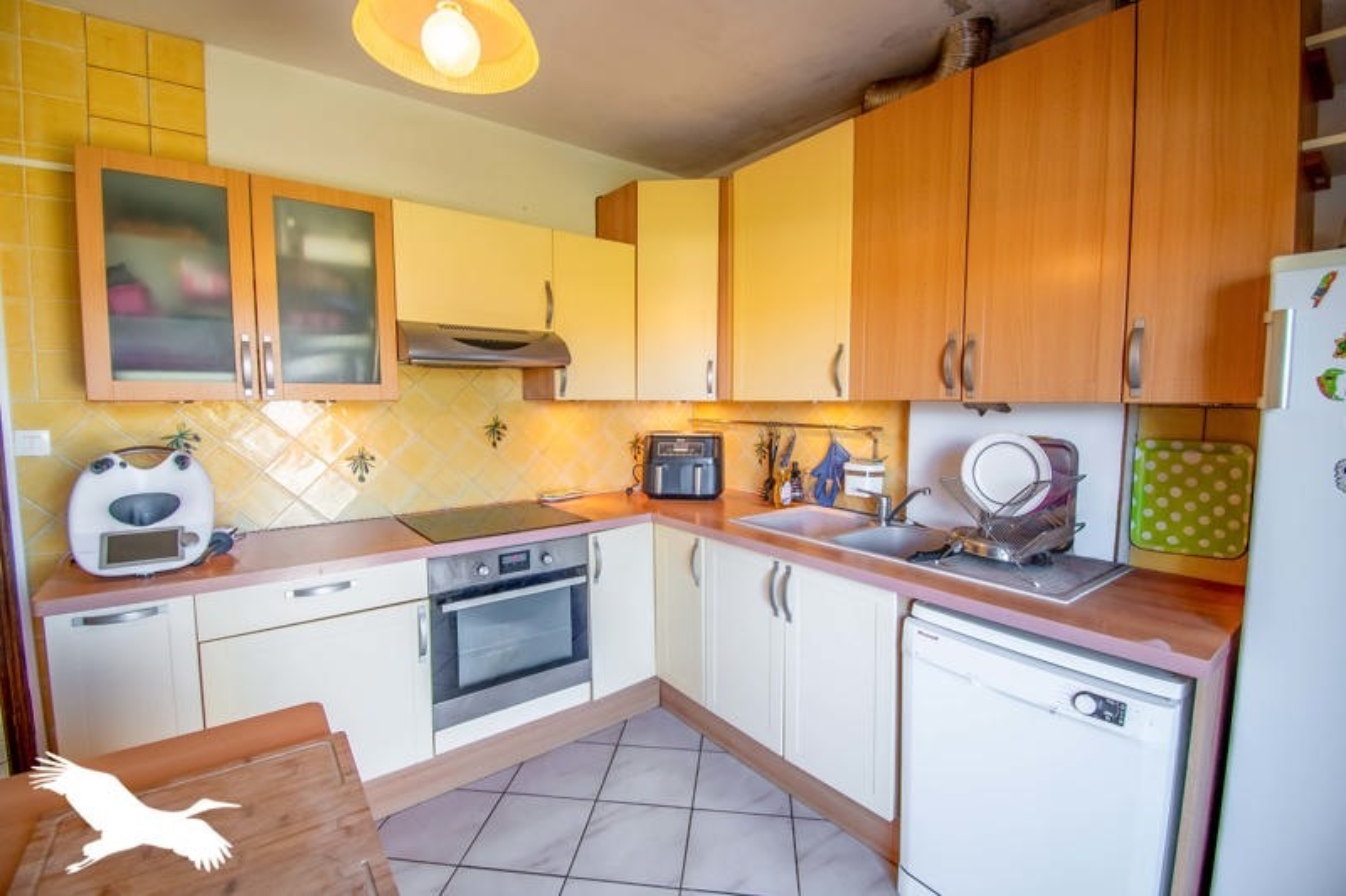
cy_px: 448
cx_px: 673
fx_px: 561
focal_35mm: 15
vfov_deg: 77.3
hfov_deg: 100.4
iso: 500
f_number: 4.5
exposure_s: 1/60
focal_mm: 10
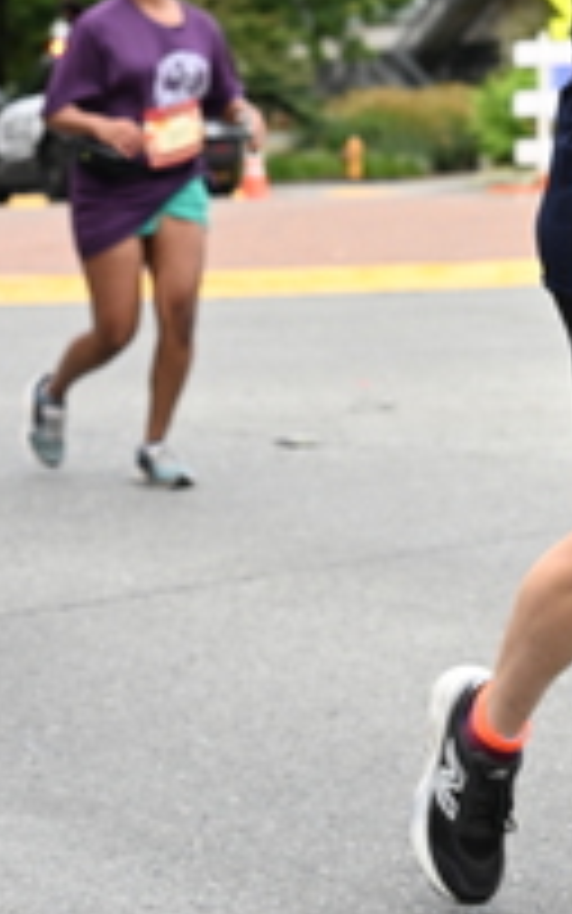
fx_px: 2816
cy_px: -23
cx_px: 574
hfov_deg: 11.5
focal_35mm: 113
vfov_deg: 17.9
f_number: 4
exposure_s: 1/800
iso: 1600
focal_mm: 41
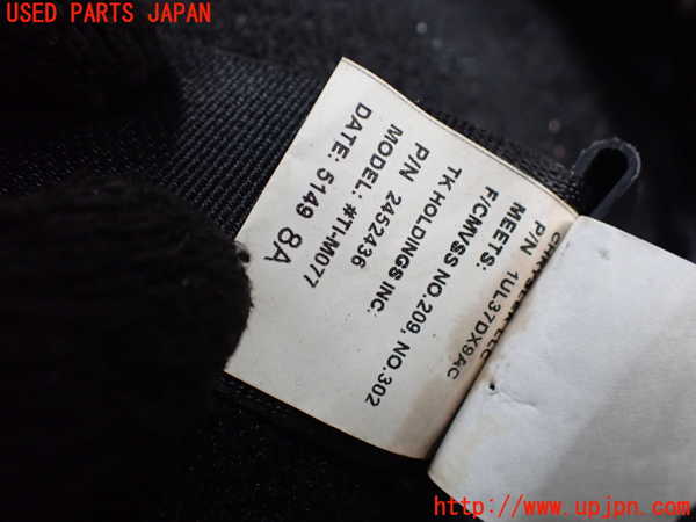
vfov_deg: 46.8
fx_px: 603
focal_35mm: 30
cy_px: 261
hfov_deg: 60.0
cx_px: 348
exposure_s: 1/80
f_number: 2.3
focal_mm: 5.4
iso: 800
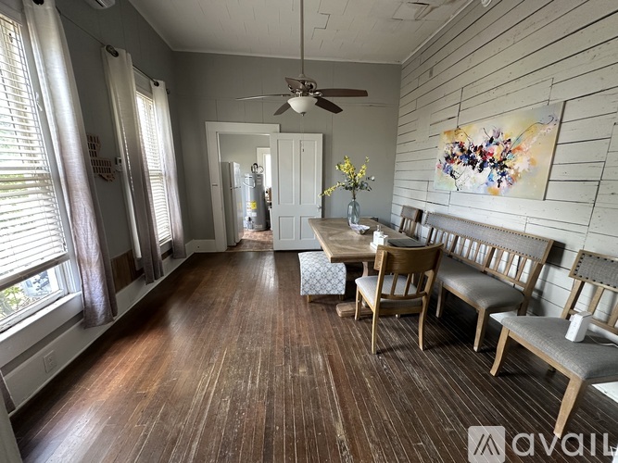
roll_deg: -0.1
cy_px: 232
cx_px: 309
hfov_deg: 102.1
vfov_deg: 85.7
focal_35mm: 14
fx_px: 250
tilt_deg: -11.1
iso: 200
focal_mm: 2.22
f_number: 2.2
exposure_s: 1/60
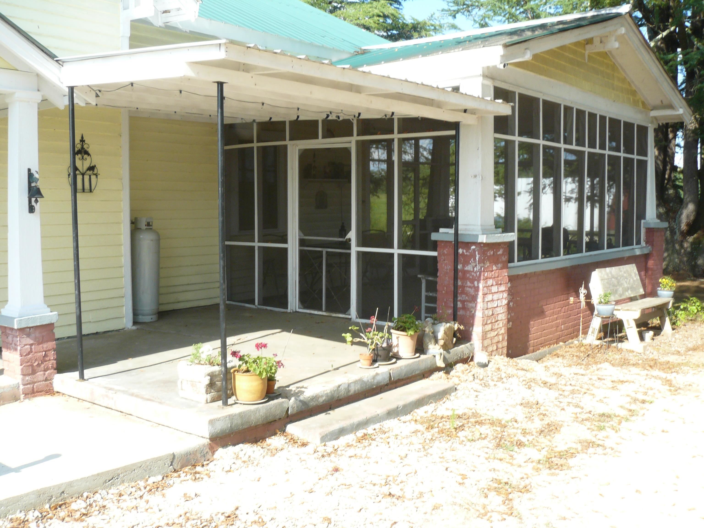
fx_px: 732
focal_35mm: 36
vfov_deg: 39.7
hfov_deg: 51.4
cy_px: 264
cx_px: 352
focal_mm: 6
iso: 100
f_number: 8
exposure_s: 1/50
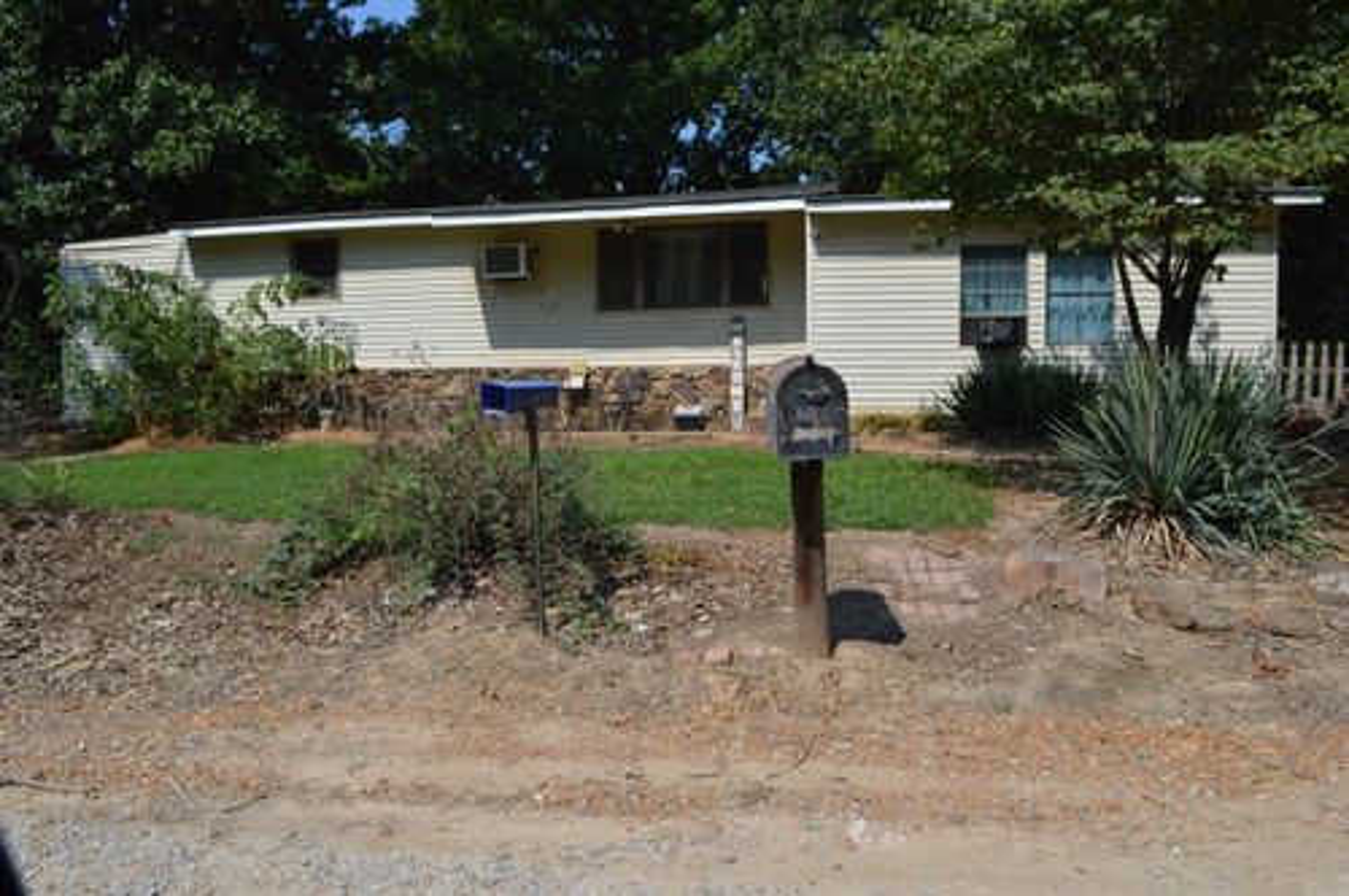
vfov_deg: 47.8
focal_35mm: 27
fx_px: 1010
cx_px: 674
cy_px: 448
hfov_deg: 67.4
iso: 100
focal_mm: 18
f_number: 9
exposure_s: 1/320
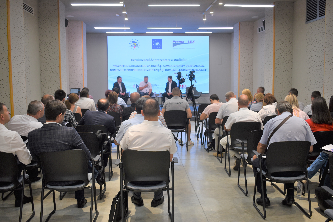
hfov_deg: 53.1
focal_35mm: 36
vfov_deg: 36.9
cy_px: 111
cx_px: 166
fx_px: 333
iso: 100
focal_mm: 24
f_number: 4
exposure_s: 1/40
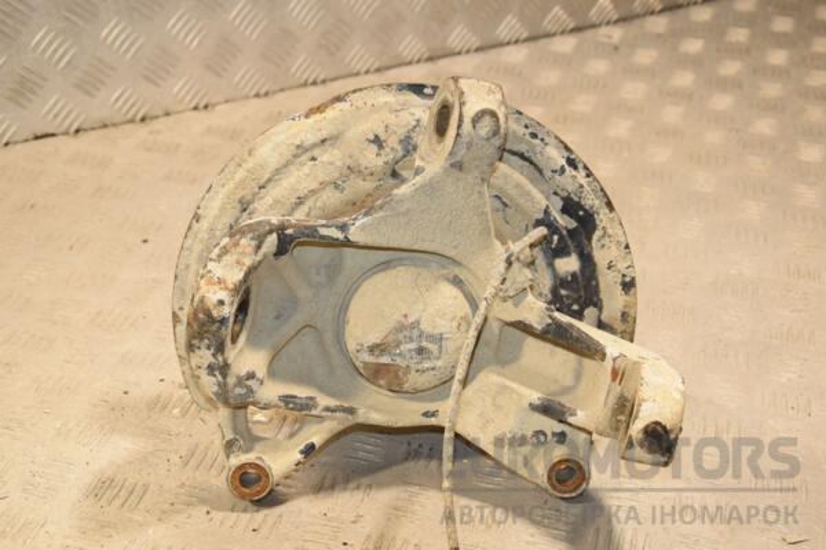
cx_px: 413
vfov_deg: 22.6
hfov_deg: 33.4
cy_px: 275
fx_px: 1377
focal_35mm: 60
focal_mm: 40
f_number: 7.1
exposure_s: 1/200
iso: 800
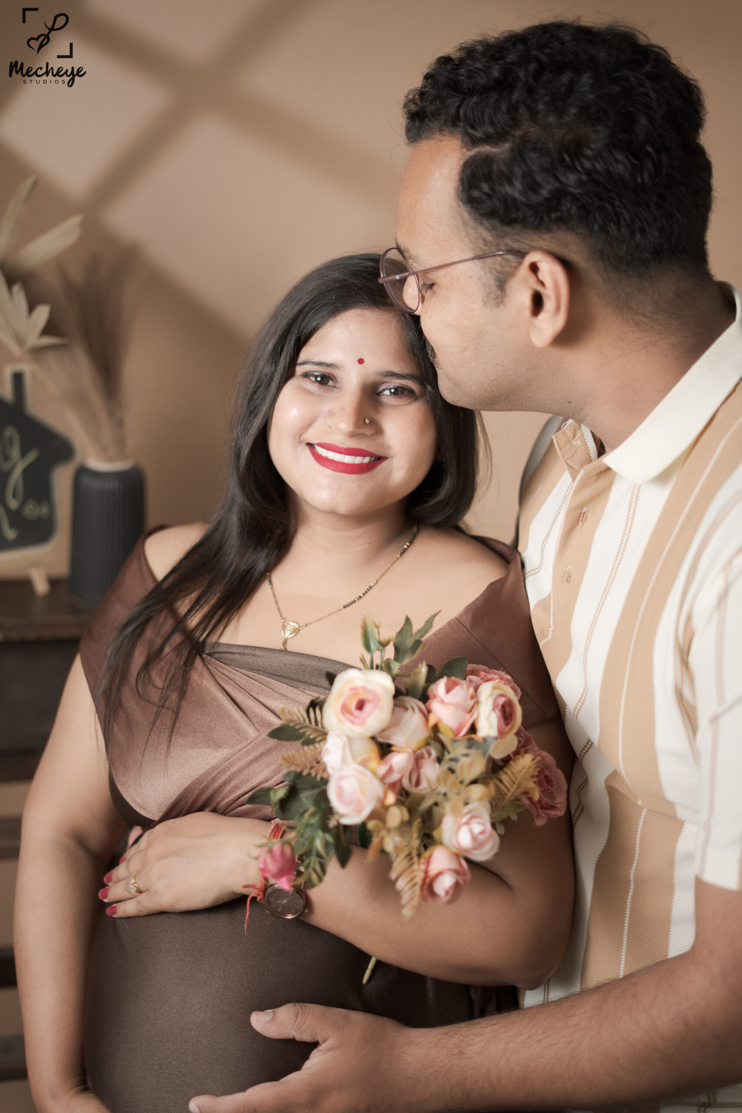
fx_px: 1546
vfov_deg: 39.6
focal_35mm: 50
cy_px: 556
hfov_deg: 27.0
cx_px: 371
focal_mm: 50
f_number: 1.8
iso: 250
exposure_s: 1/100
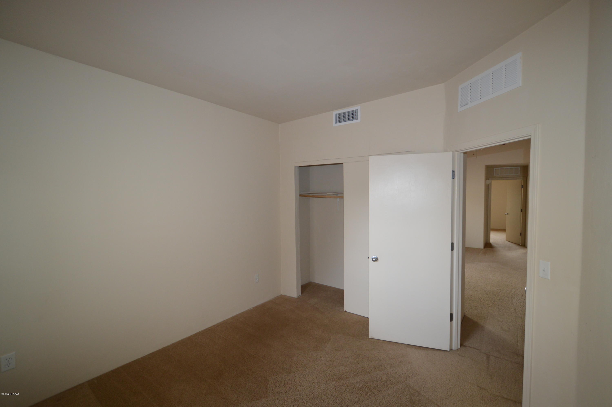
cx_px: 306
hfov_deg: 100.4
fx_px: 255
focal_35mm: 15
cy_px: 204
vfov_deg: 77.2
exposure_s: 1/60
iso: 500
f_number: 3.5
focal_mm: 10
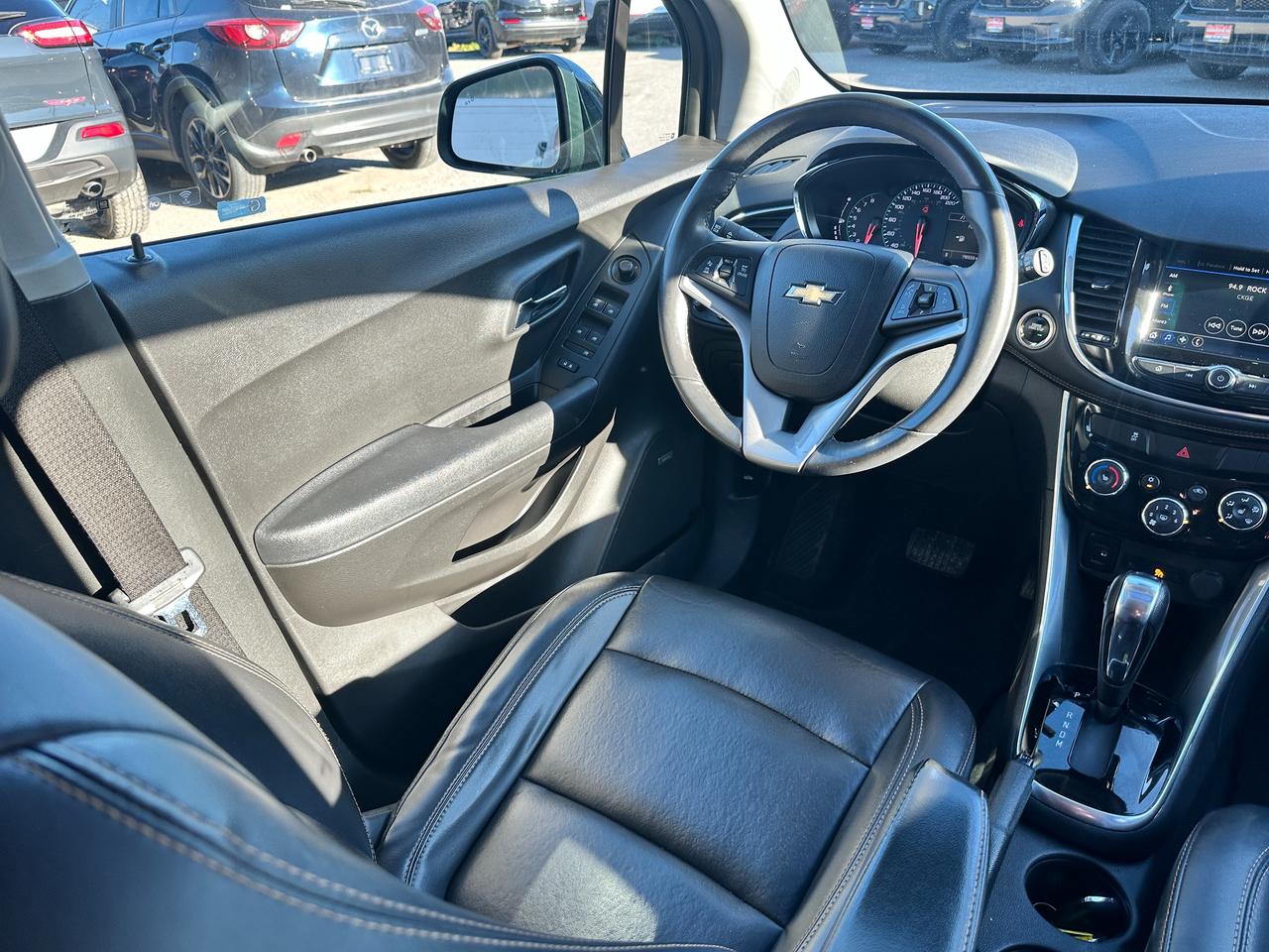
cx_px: 634
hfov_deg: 71.6
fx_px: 880
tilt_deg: -30.9
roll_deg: +3.7
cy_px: 476
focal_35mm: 24
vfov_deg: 56.8
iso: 64
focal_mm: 6.86
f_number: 1.78
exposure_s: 1/140
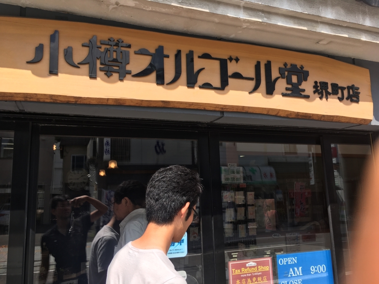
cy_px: 142
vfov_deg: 48.2
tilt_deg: +10.3
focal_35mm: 29
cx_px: 190
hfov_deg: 61.7
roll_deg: +2.4
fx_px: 318
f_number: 2.2
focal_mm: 4.15
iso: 25
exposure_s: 1/938
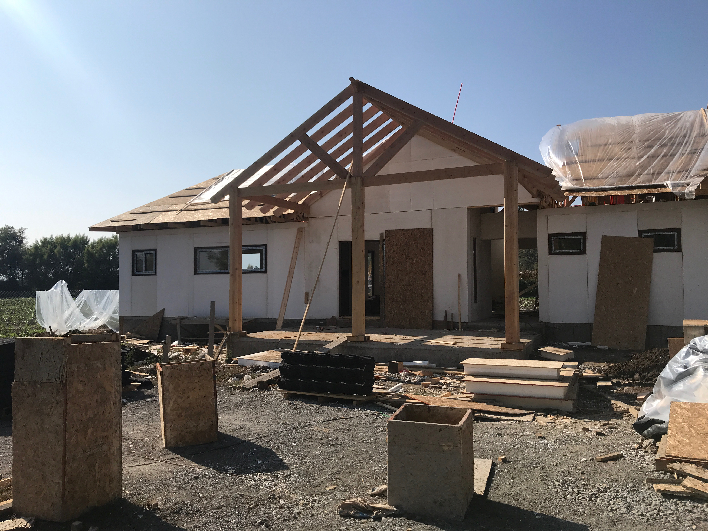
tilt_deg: +3.1
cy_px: 266
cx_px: 354
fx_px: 573
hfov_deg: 63.4
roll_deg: -0.2
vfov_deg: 49.7
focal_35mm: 28
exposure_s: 1/4566
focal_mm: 3.99
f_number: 1.8
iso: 20
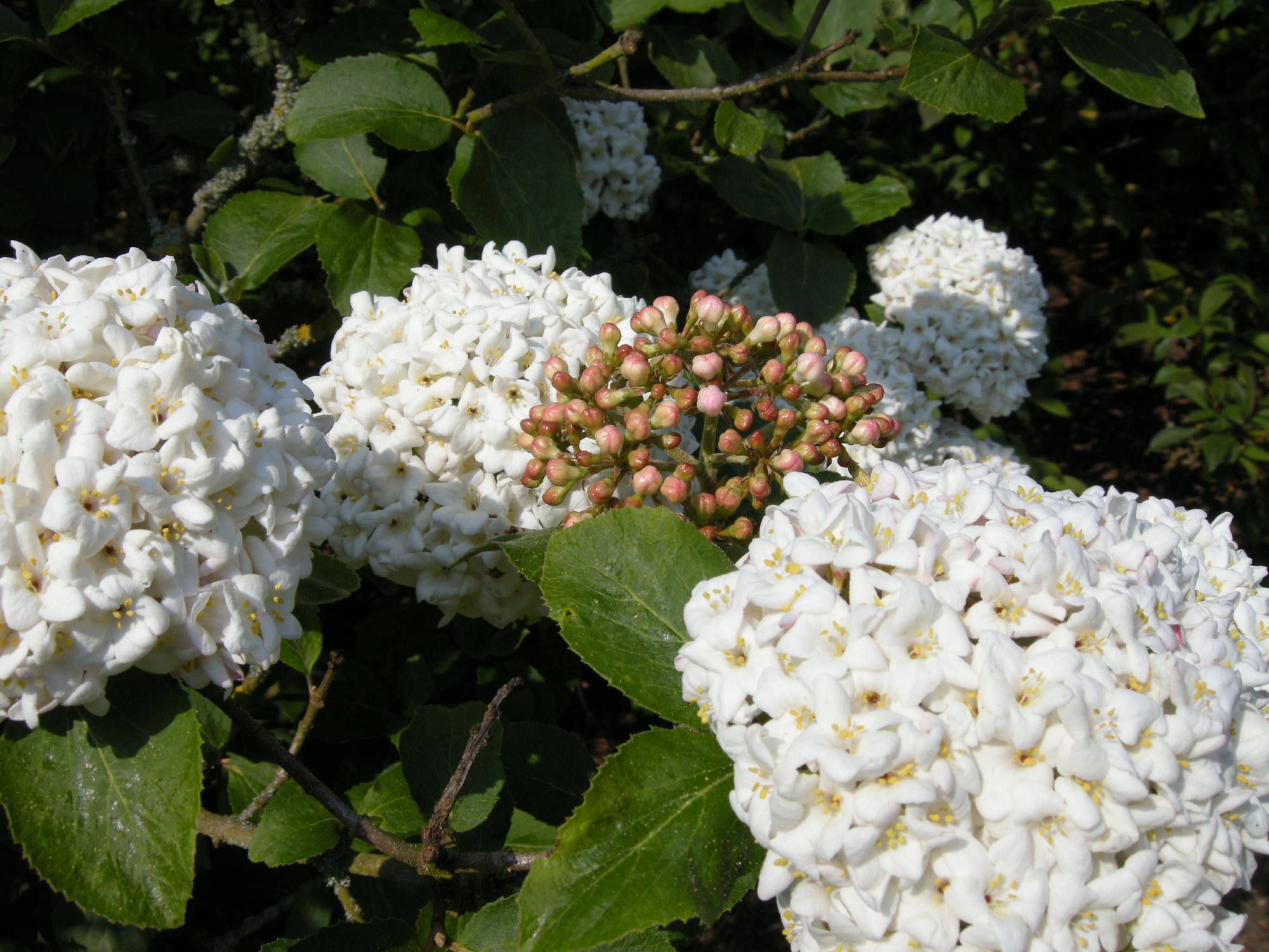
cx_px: 634
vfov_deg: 36.0
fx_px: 1466
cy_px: 476
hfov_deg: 46.8
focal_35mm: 40
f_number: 6.4
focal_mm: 8.5
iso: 64
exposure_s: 1/374
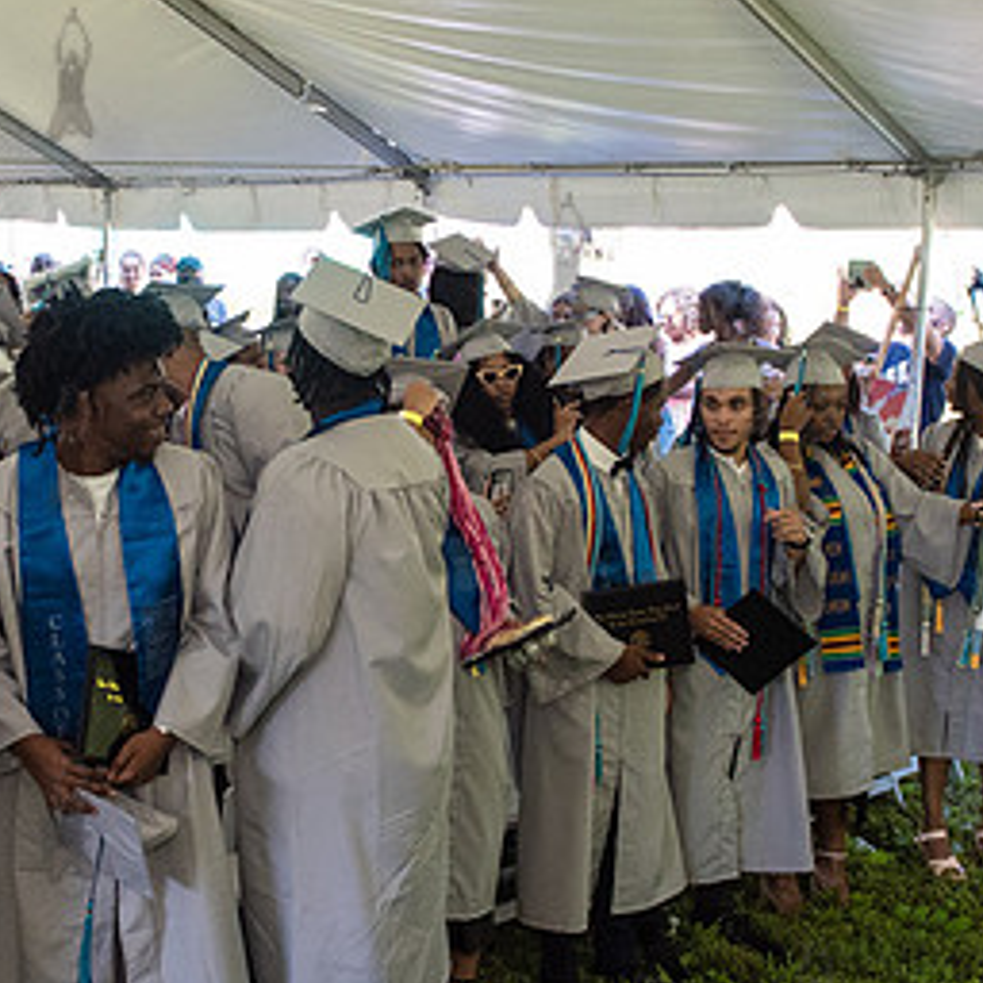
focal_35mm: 56
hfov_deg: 30.3
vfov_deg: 30.6
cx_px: 305
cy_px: 474
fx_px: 1799
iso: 2500
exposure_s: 1/800
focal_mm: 24
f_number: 4
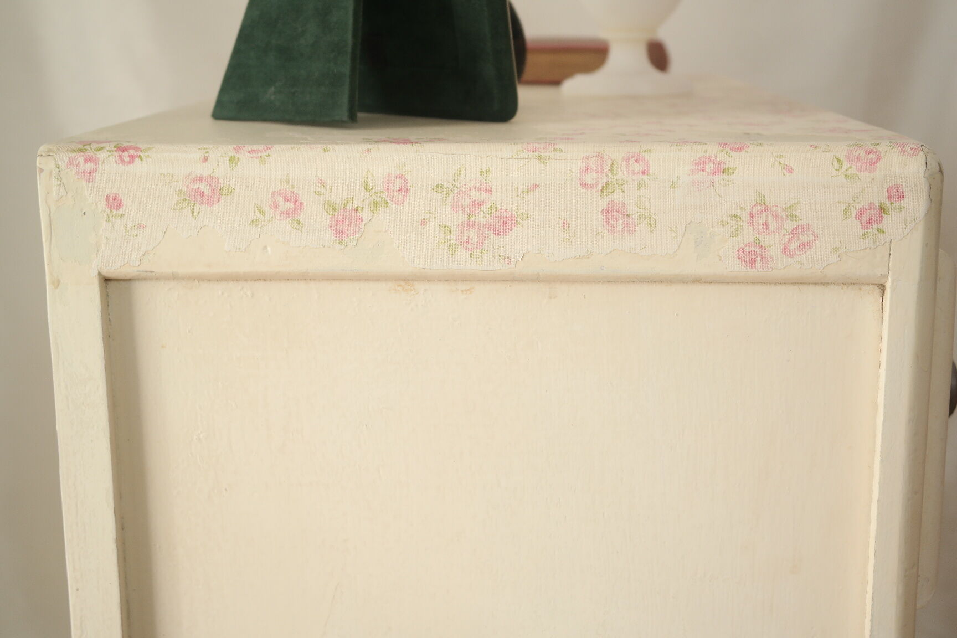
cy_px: 319
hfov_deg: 37.5
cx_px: 478
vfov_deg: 25.5
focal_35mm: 53
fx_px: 1409
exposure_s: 1/30
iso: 200
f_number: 5.6
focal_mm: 35
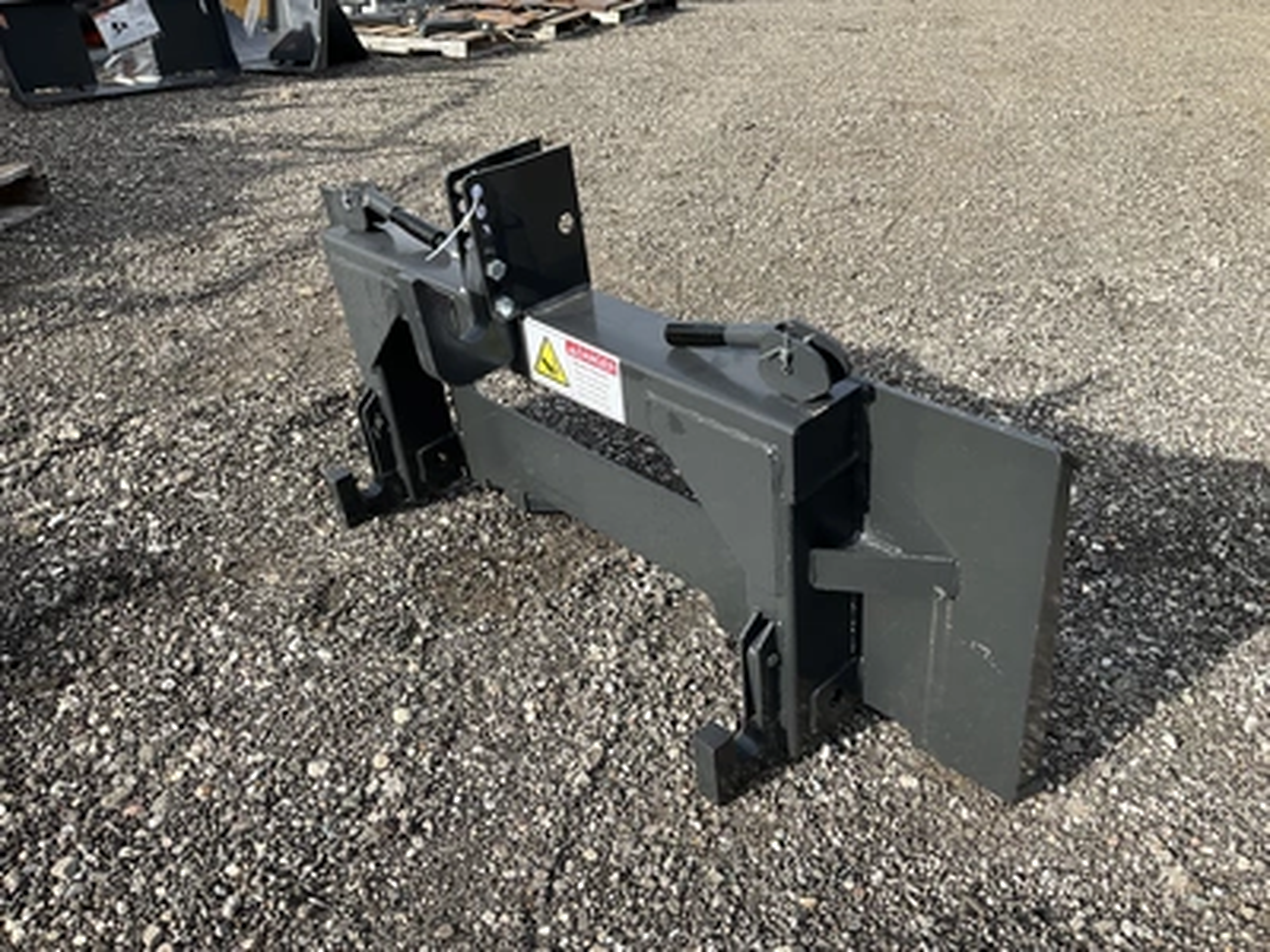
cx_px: 635
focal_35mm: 29
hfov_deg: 61.7
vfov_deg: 48.2
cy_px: 476
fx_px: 1064
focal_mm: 3
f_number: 1.8
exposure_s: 1/642
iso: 25
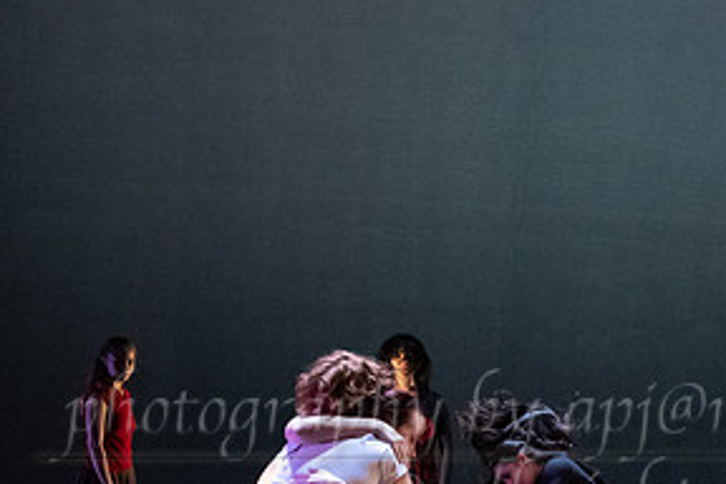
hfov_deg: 14.7
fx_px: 2742
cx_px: 786
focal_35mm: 136
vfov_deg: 10.1
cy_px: 362
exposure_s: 1/400
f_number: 3.2
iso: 4000
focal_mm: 57
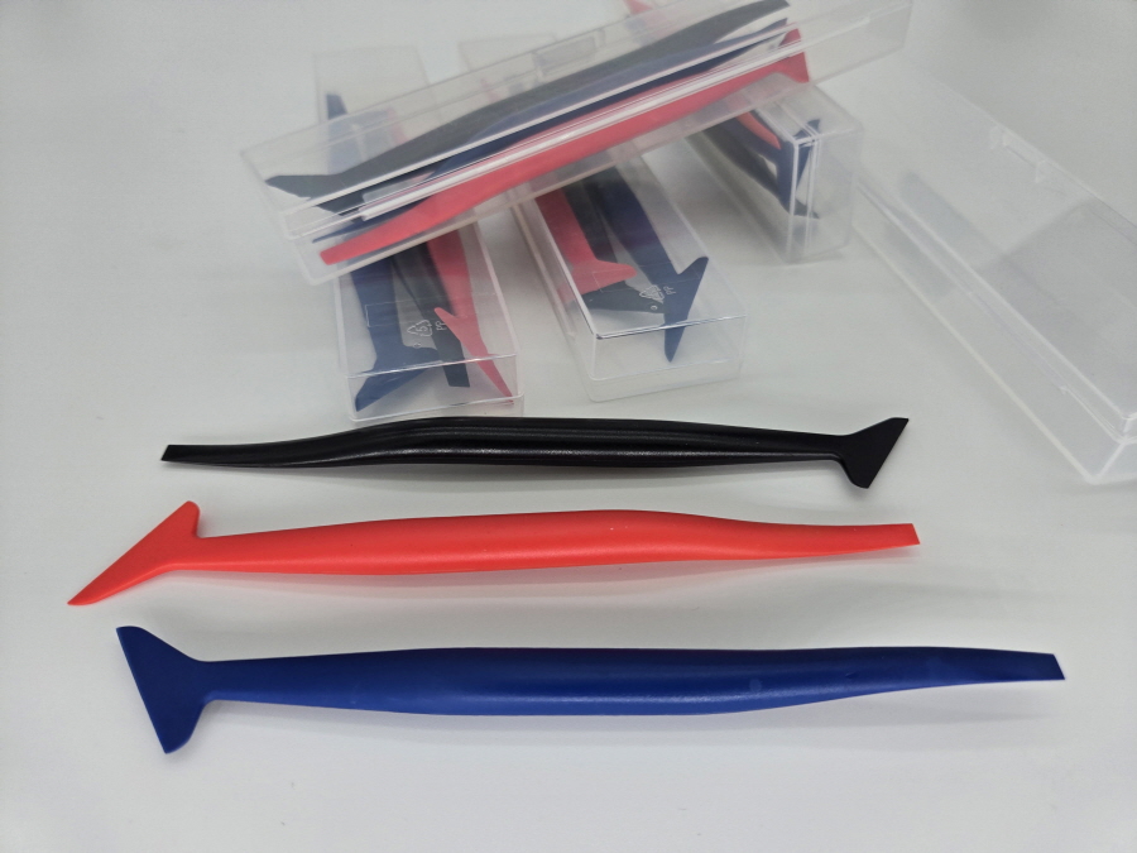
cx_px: 568
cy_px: 426
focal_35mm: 23
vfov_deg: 58.9
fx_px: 755
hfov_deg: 73.9
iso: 40
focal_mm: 5.4
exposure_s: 1/812
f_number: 1.8
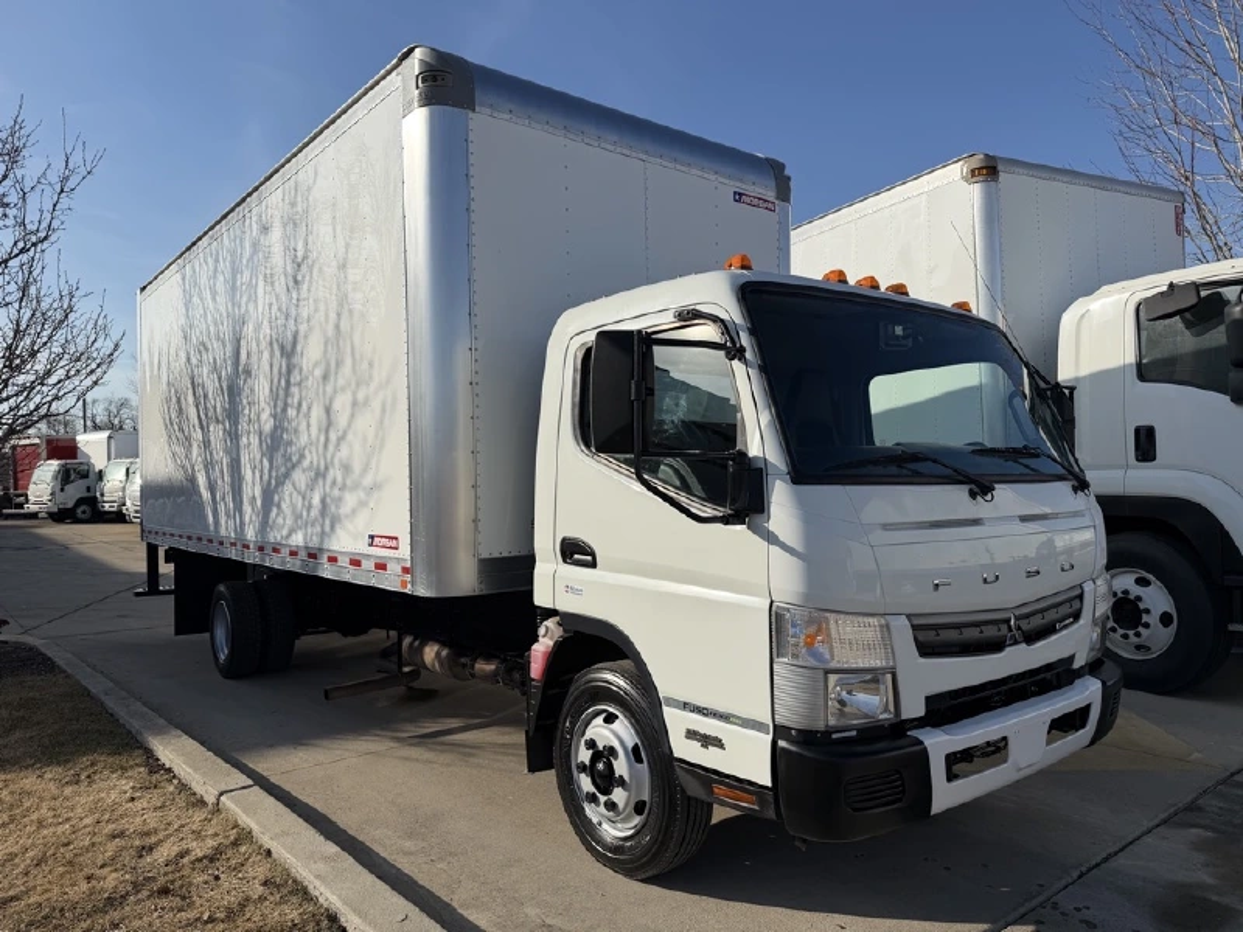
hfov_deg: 71.6
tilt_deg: -0.7
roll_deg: +1.5
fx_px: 862
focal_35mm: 24
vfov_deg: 56.8
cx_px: 622
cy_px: 466
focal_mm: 6.76
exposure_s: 1/8130
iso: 80
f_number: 1.78
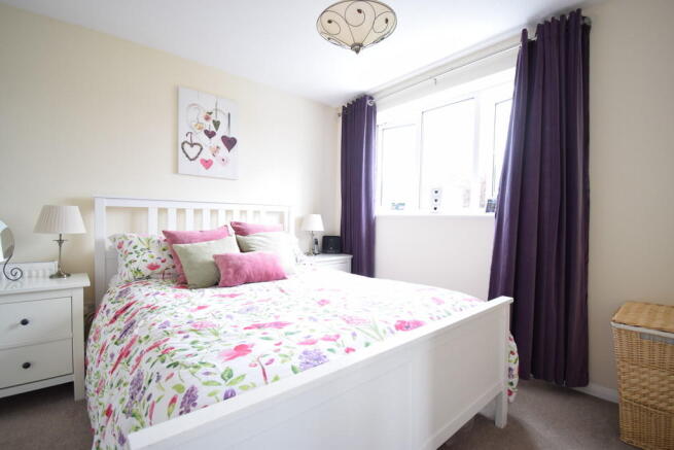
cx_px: 337
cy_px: 225
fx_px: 281
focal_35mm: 15
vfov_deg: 77.4
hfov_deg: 100.4
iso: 400
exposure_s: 1/25
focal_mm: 10
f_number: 4.5
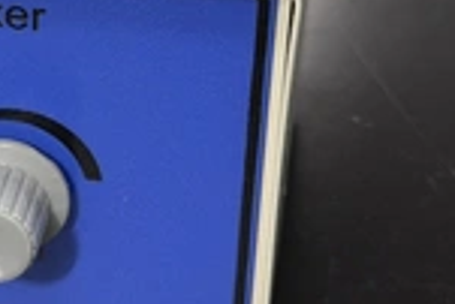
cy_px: 45
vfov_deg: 10.4
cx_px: -105
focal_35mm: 132
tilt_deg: -29.6
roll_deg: +2.8
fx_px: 1670
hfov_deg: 14.9
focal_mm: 6.76
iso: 100
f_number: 1.78
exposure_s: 1/93
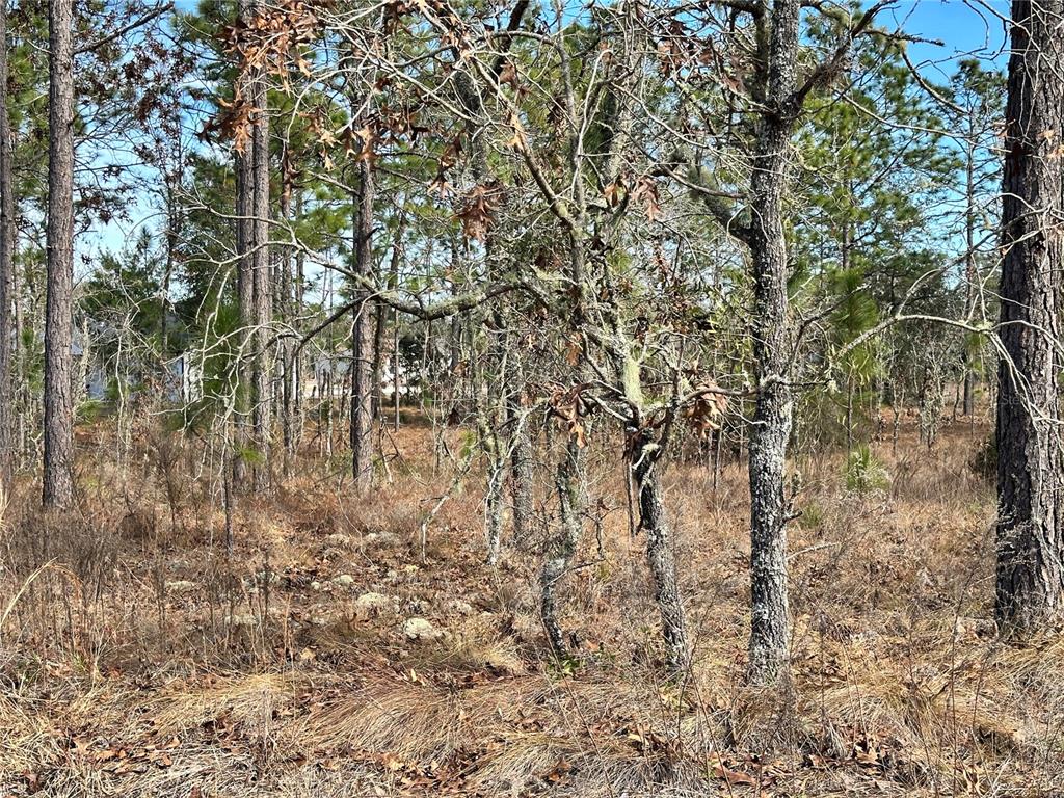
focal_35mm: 48
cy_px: 399
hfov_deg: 39.7
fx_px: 1475
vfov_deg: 30.3
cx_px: 532
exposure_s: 1/1199
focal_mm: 6.86
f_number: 1.78
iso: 64
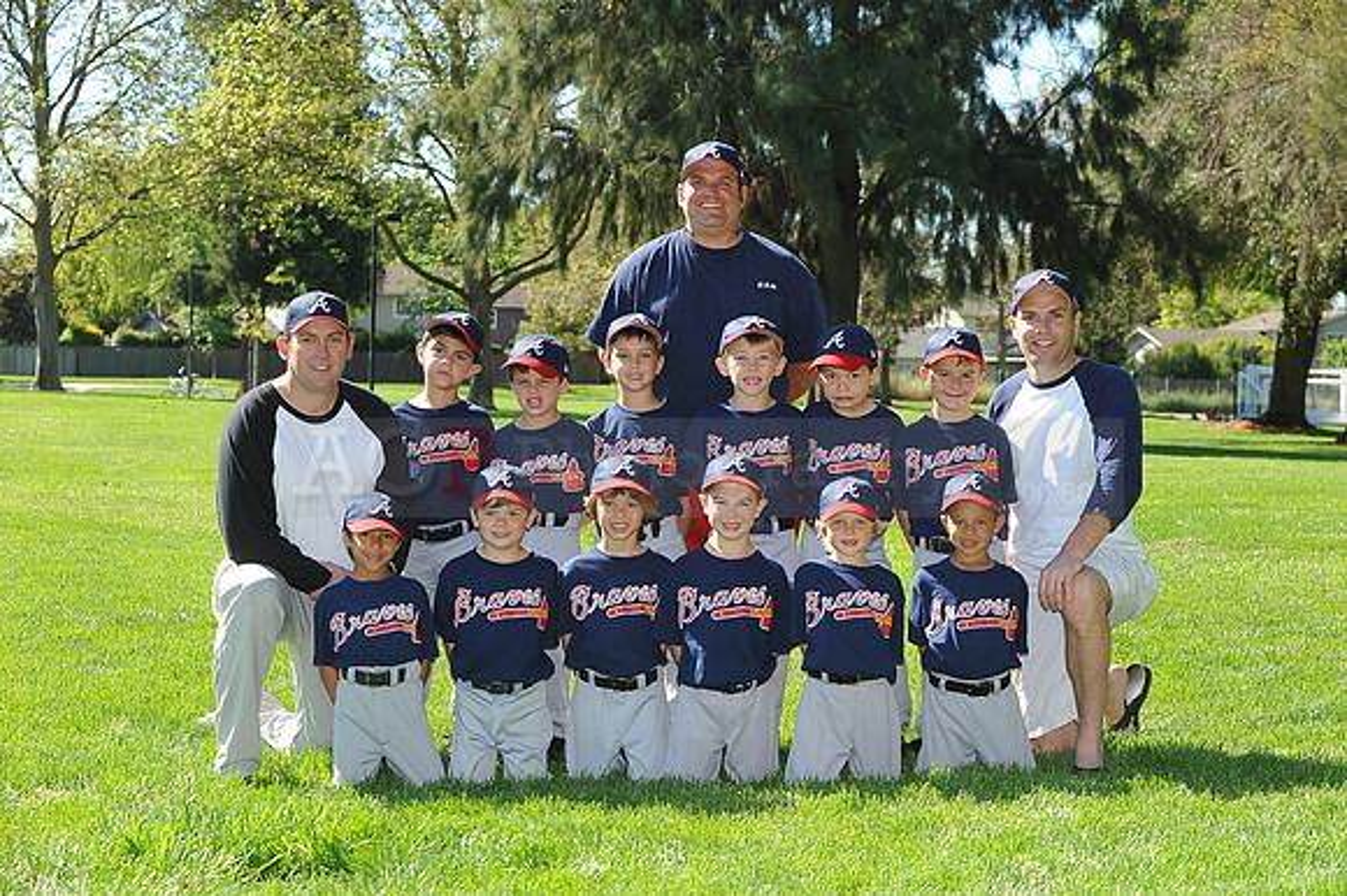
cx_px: 674
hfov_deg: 23.7
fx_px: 3216
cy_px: 448
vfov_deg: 15.9
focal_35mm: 86
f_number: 7.1
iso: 200
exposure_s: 1/250
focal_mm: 86
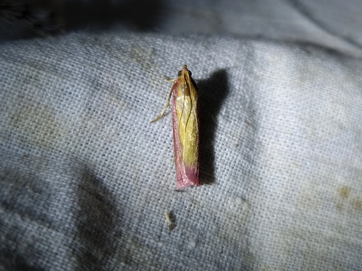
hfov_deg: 67.3
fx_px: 272
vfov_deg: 53.0
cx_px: 181
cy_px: 136
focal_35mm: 26
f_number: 1.8
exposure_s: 1/833
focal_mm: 5.4
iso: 50
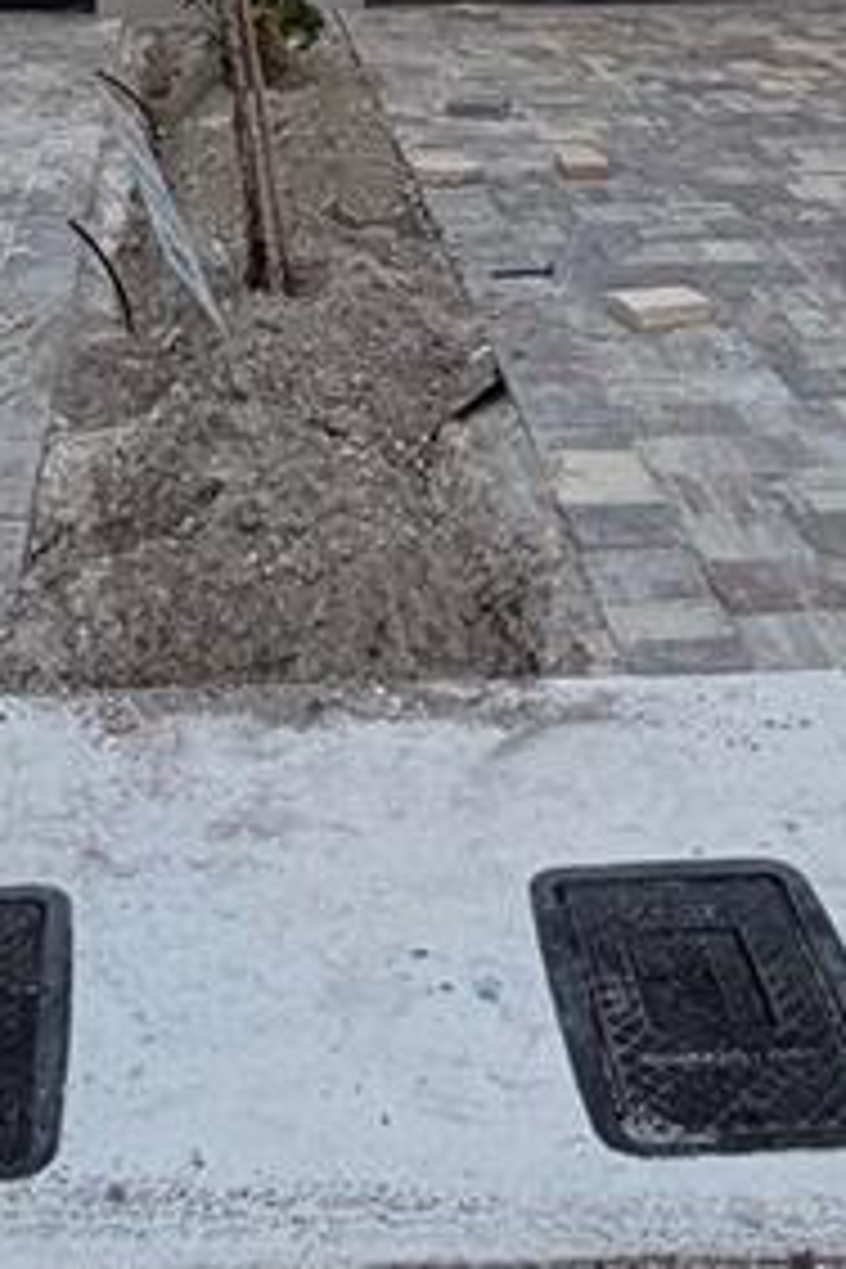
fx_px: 2185
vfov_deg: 25.5
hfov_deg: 21.8
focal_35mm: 62
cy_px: -567
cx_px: 256
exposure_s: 1/461
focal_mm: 2.22
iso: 64
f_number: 2.2
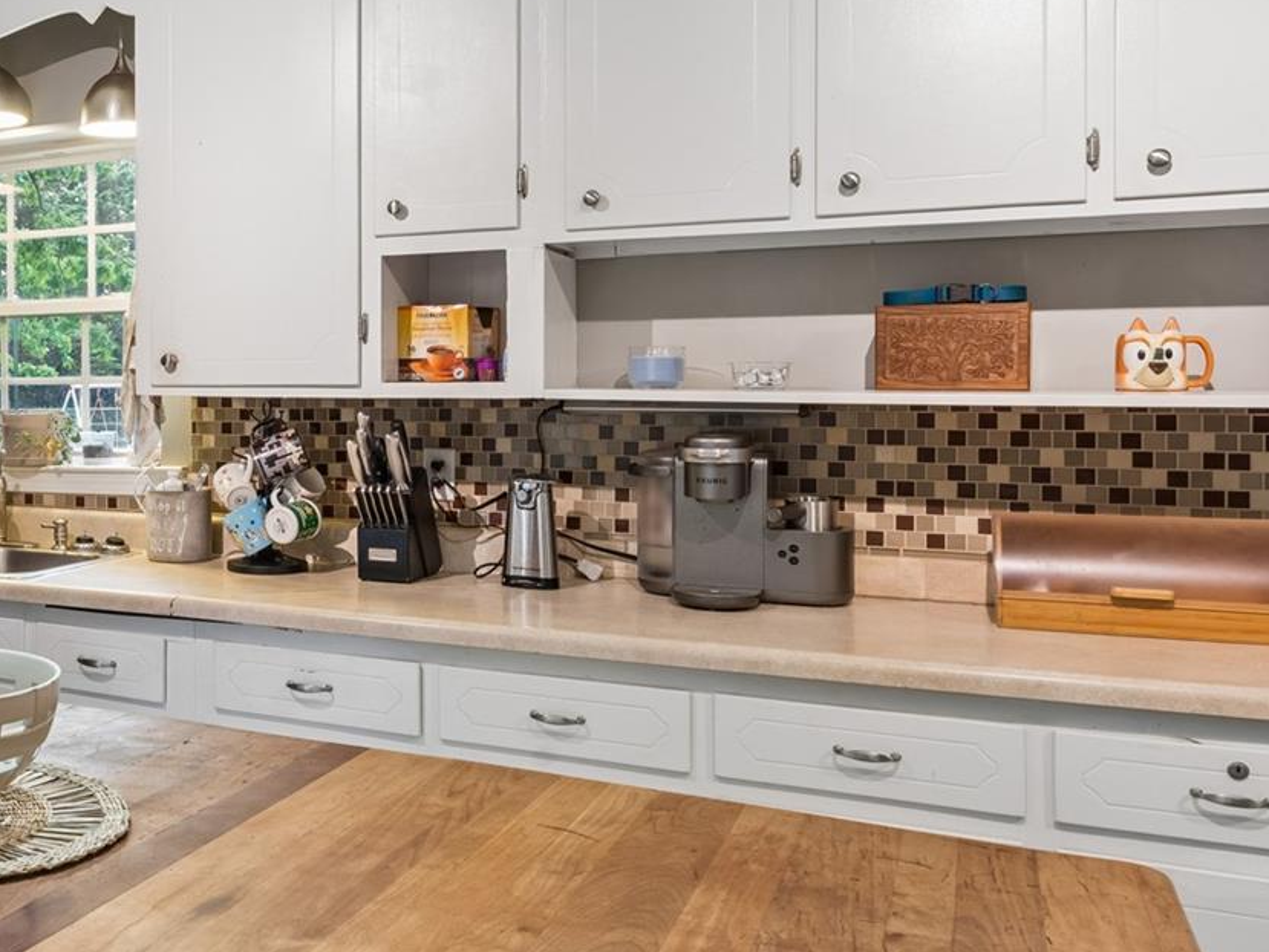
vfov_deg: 37.7
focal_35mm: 38
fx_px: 1393
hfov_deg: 43.6
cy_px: 409
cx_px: 72
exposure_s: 1/2.5
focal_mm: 16
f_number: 13
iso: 400
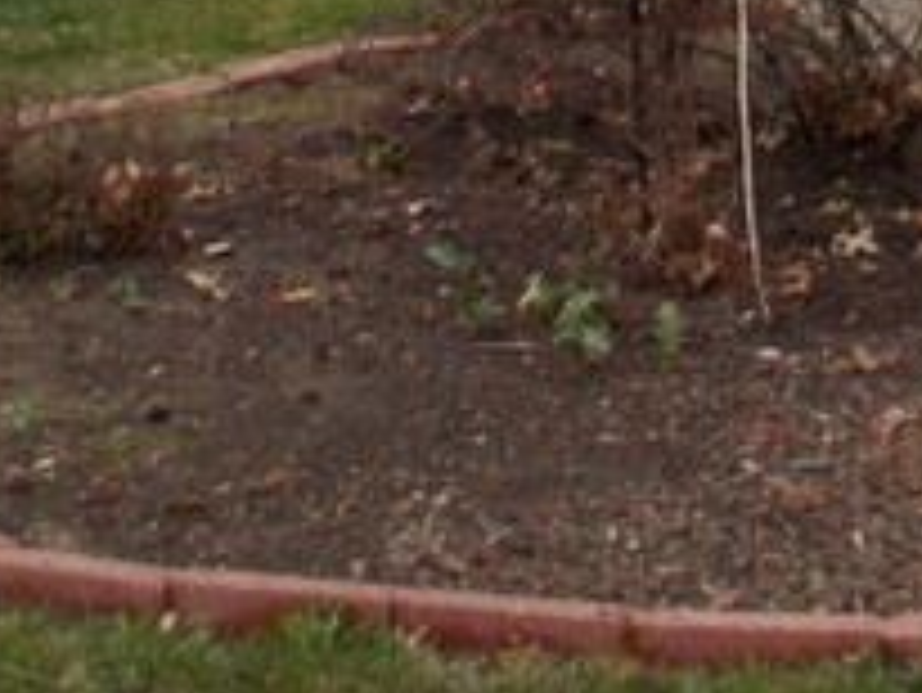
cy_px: -652
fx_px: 3012
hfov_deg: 17.3
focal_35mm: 113
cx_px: 697
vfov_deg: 11.8
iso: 100
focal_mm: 4.1
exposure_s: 1/30
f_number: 3.3
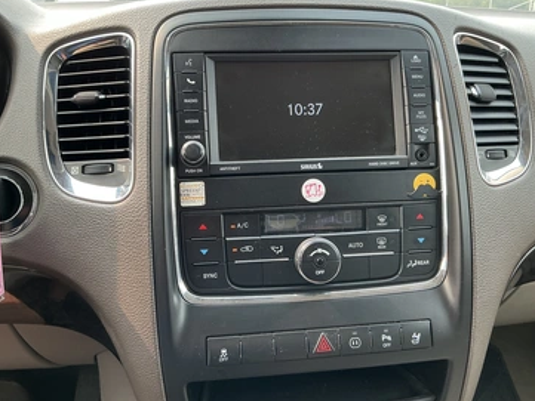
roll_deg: +1.3
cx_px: 271
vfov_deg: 45.4
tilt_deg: -18.7
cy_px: 188
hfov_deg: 58.3
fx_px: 479
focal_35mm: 31
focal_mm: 3
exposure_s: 1/122
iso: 40
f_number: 1.8
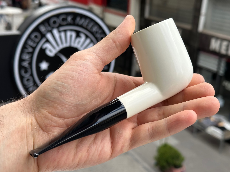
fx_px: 319
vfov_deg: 30.3
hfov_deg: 39.7
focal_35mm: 48
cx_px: 115
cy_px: 86
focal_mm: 6.86
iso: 64
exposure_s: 1/1050
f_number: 1.78
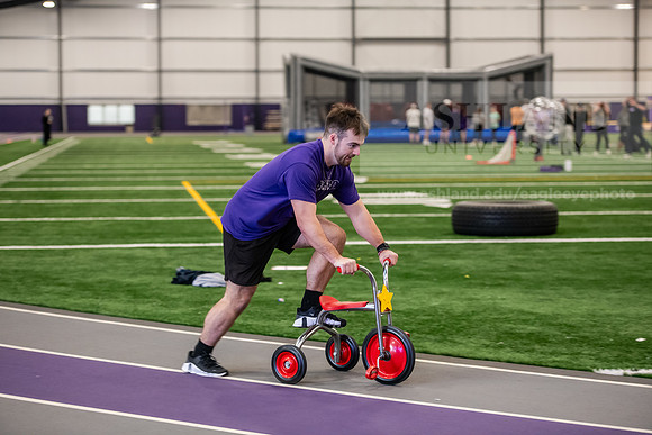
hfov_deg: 21.5
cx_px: 326
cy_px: 218
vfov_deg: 14.4
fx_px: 1721
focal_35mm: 95
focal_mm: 95
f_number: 3.2
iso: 2000
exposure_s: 1/200
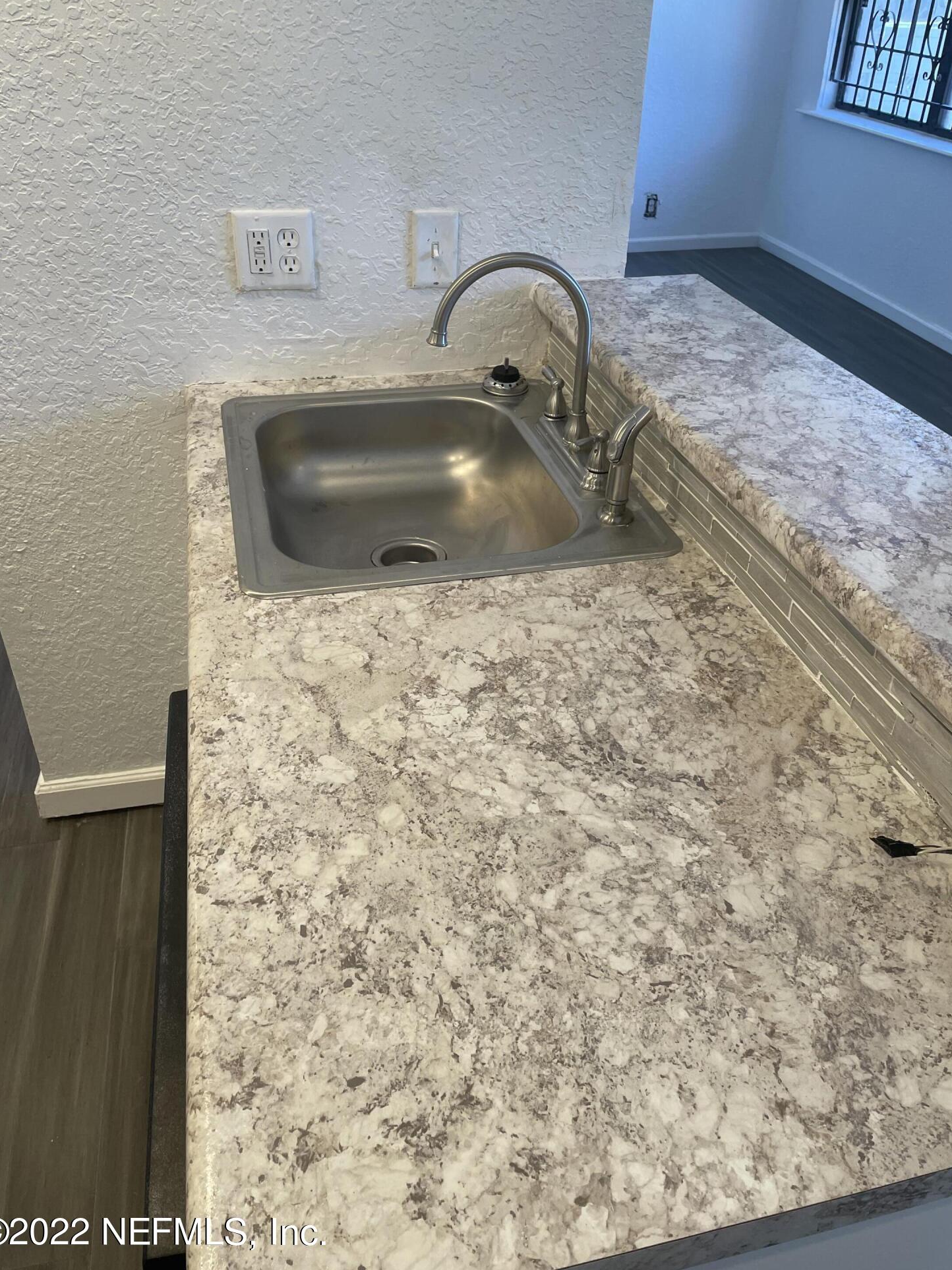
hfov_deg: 51.3
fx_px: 990
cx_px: 472
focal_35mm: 27
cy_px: 633
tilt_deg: -33.7
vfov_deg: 65.3
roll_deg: -1.1
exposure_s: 1/120
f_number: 1.6
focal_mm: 4.2
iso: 100
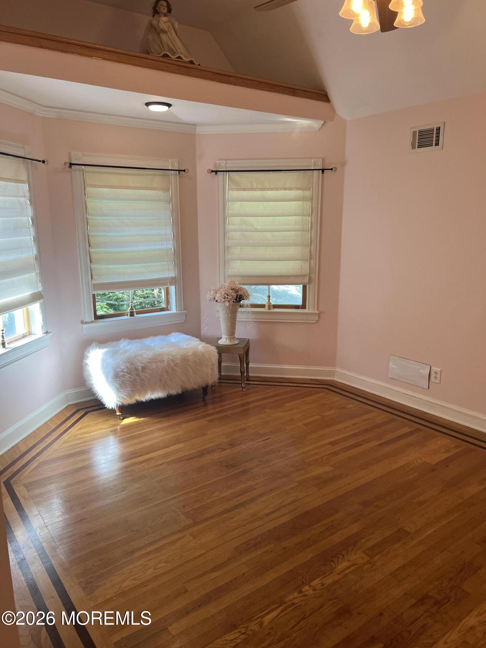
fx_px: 487
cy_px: 324
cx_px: 243
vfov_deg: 67.3
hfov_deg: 53.1
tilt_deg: -12.5
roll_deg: +1.1
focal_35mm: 26
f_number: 1.5
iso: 100
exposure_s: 1/120
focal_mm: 5.7
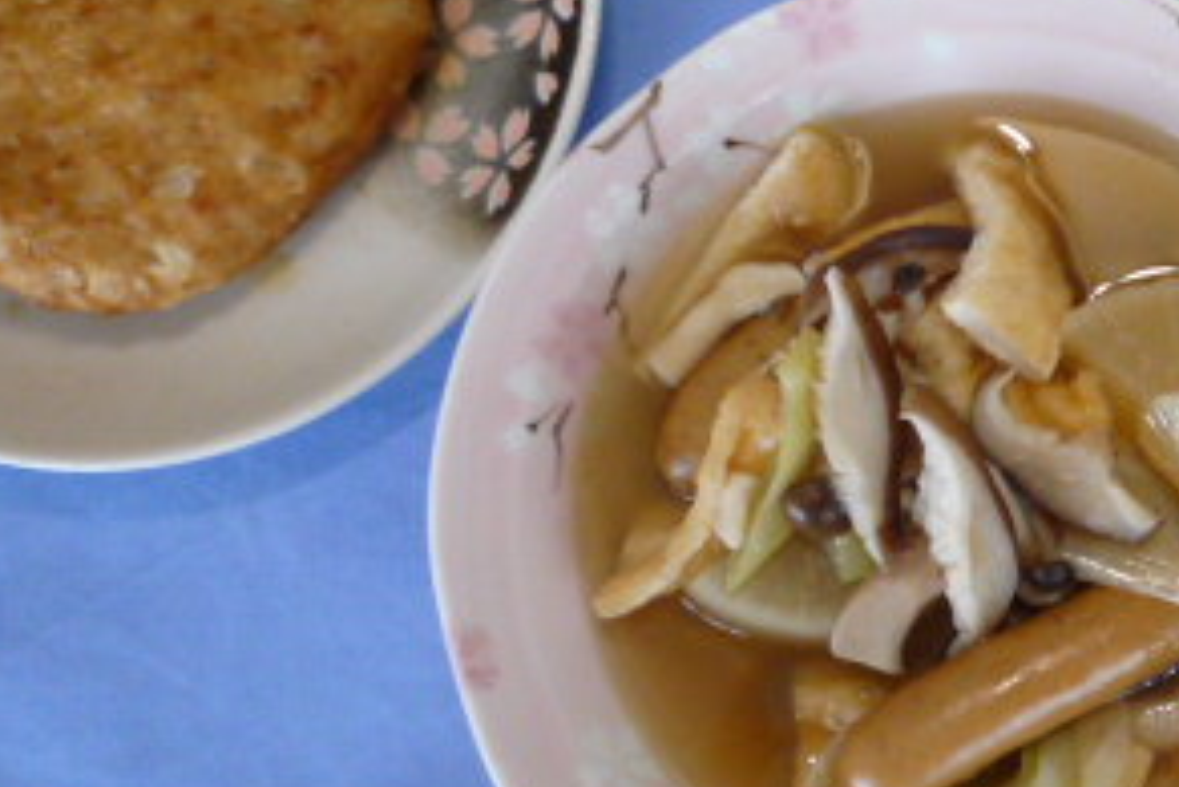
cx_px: 1118
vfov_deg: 23.6
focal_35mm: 57
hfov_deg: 32.8
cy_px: 230
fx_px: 1868
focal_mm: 4.4
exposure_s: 1/30
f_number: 2.8
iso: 320
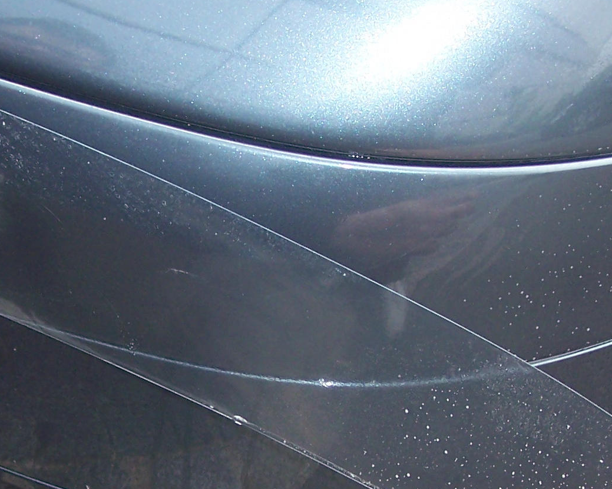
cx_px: 213
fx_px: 1467
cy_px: 295
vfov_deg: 18.9
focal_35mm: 81
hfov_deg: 23.5
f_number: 2.8
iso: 64
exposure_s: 1/160
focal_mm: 6.3
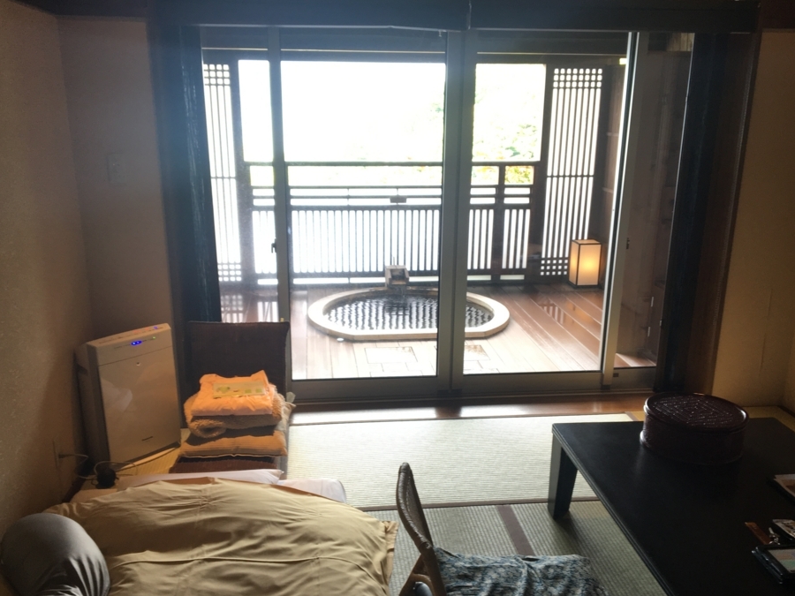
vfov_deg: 42.9
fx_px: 758
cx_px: 401
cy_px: 334
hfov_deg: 55.4
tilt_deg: -17.6
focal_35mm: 33
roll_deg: -0.2
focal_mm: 4.15
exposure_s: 1/30
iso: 32
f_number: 2.2
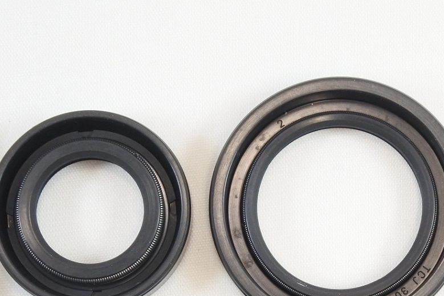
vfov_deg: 10.4
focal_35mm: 131
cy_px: 291
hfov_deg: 15.6
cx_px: 259
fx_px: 1615
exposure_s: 1/100
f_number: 5
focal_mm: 23.1
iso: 800
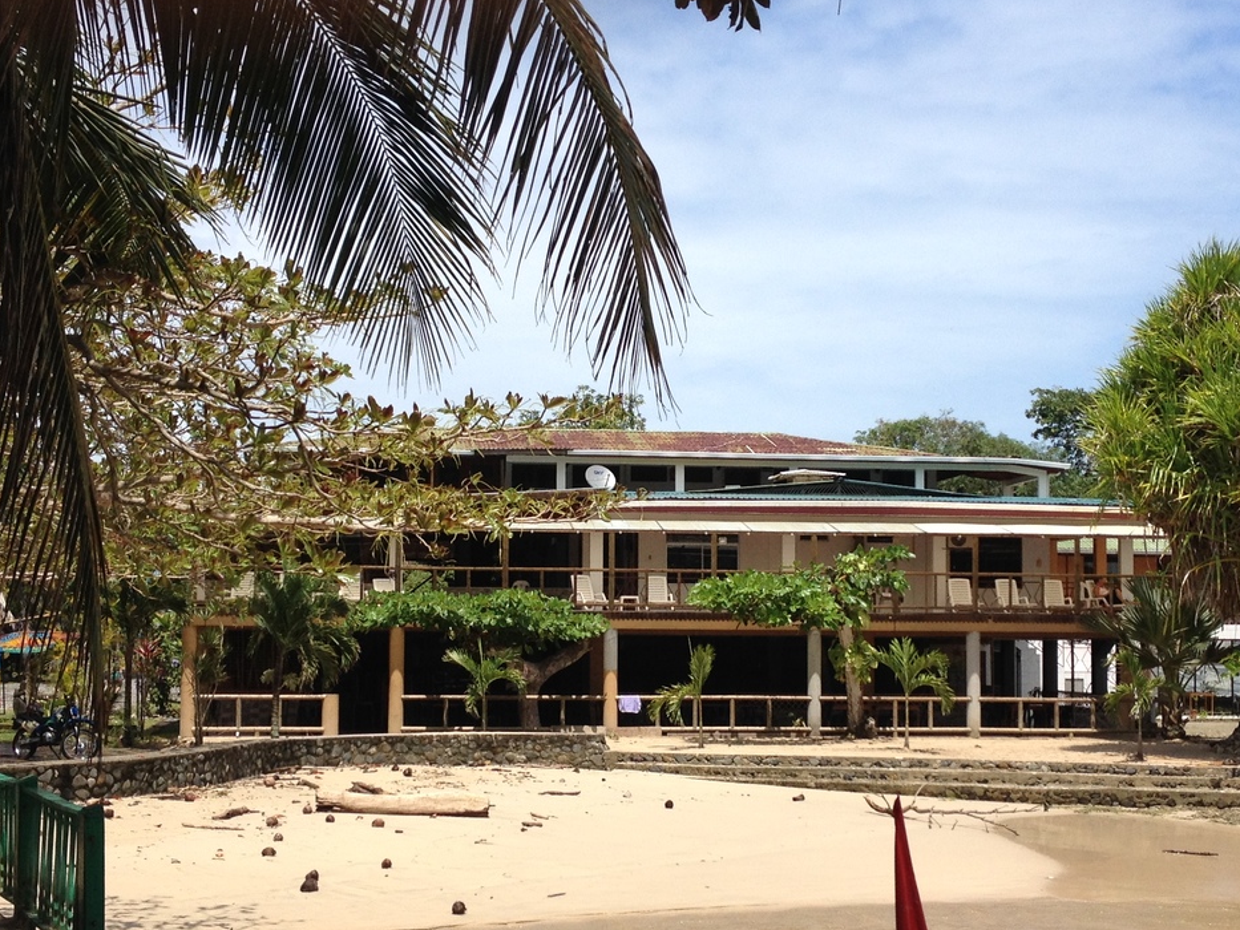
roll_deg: -0.1
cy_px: 559
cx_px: 654
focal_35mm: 60
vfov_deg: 24.4
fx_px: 2150
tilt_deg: -0.3
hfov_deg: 32.2
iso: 50
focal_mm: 4.28
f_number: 2.4
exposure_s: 1/1727
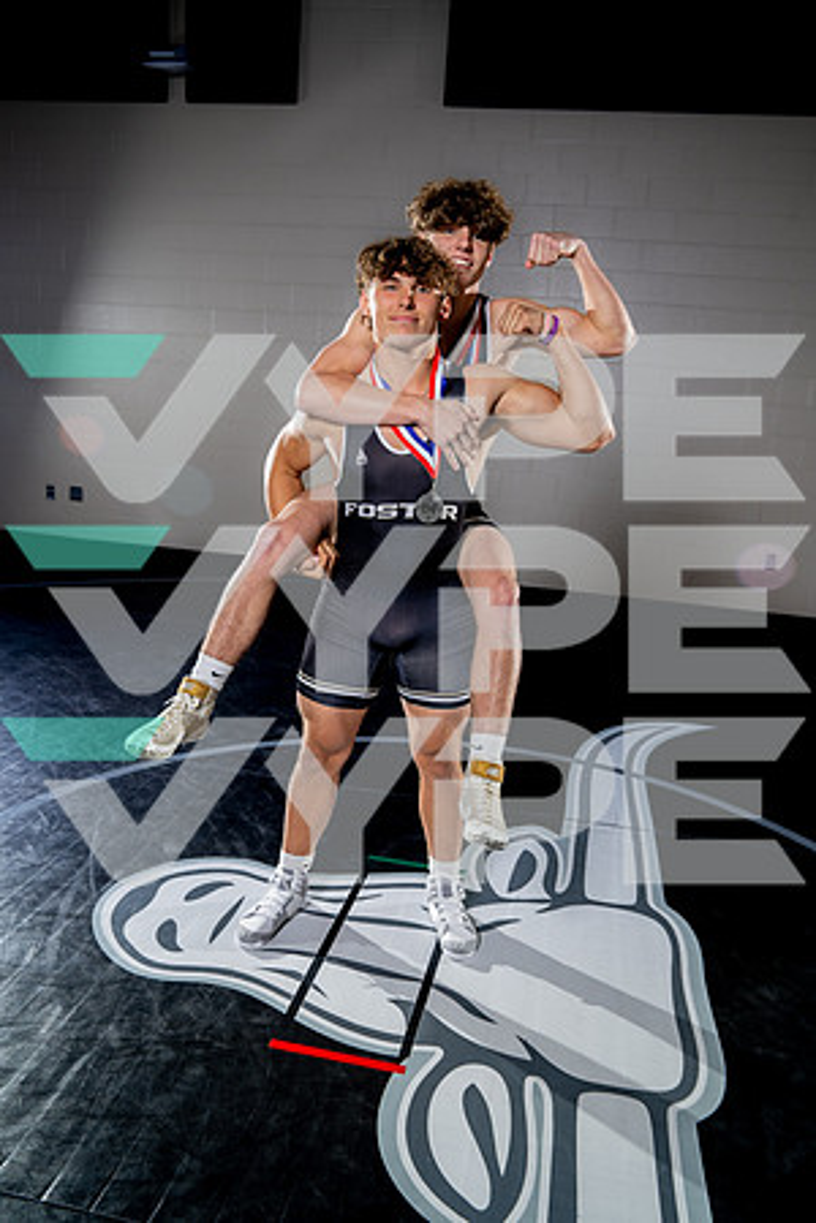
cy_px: 612
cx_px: 408
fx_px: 918
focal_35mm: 27
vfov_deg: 67.4
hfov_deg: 47.9
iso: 320
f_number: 5.6
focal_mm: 27
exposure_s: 1/250
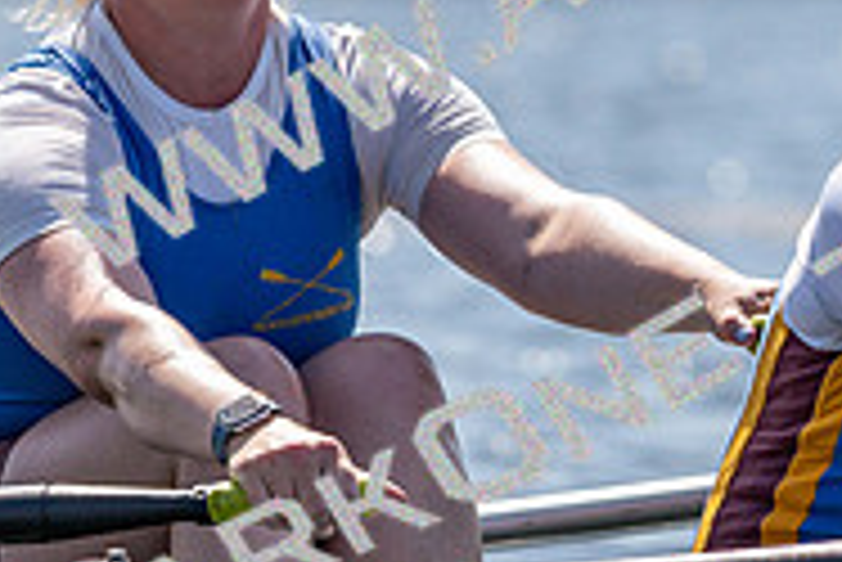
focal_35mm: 910
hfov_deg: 2.3
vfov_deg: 1.5
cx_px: 608
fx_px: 21300
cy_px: 281
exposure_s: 1/2000
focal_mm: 293
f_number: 5.6
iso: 320
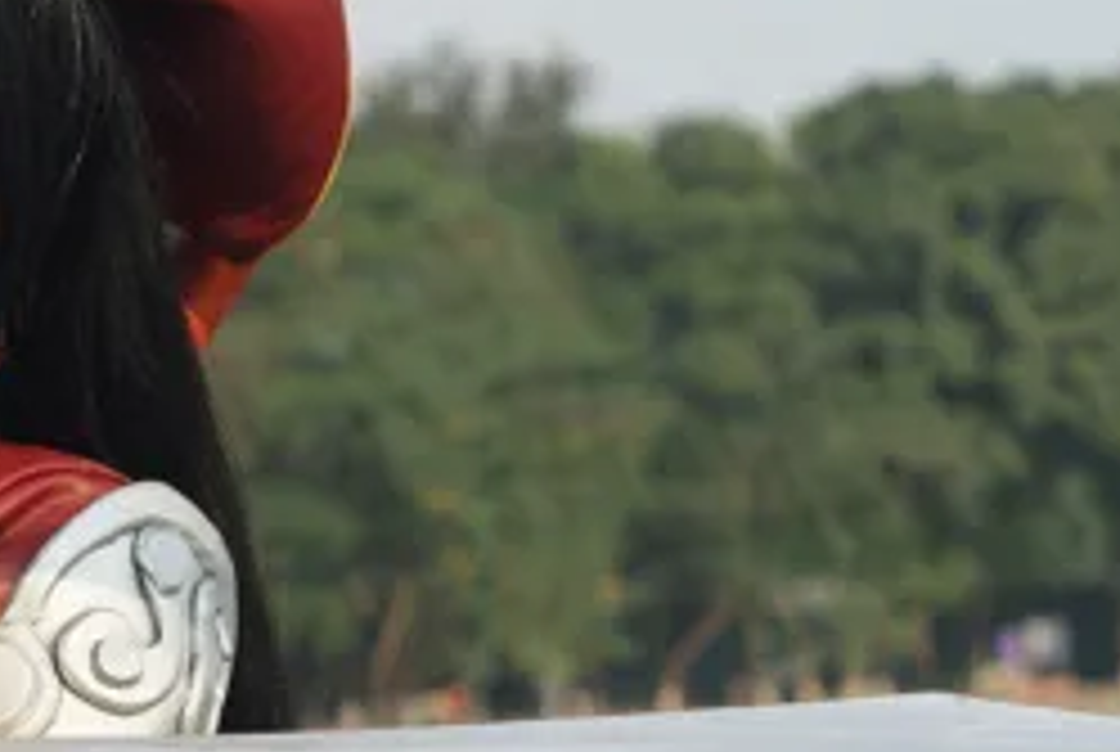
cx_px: -279
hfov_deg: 9.6
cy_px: 754
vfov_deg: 6.5
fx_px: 6576
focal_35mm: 211
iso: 100
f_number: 5
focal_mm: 50
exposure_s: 1/640
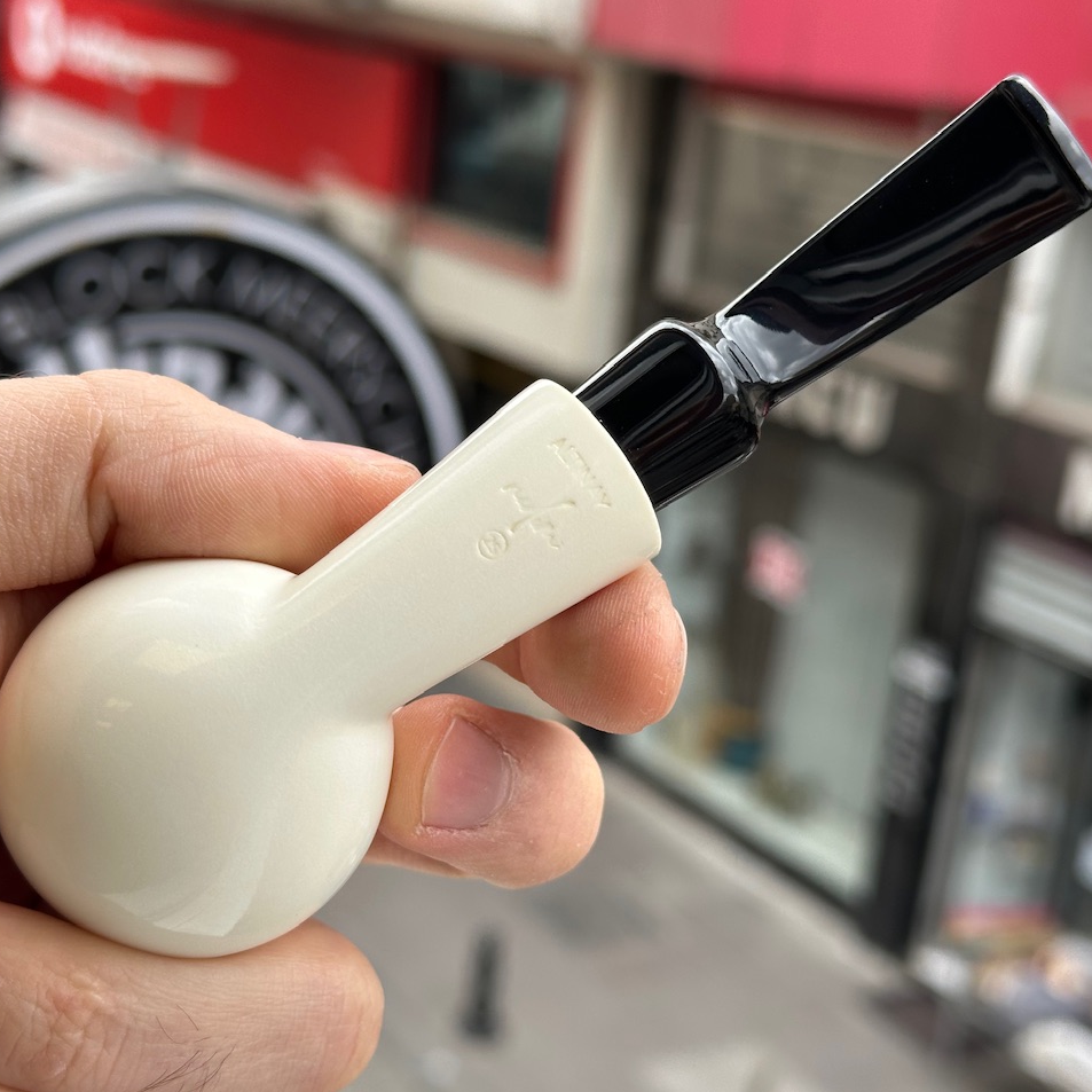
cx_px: 496
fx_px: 2034
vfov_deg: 30.0
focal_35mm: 57
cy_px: 548
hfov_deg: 30.0
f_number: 1.78
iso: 64
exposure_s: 1/627
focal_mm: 6.86
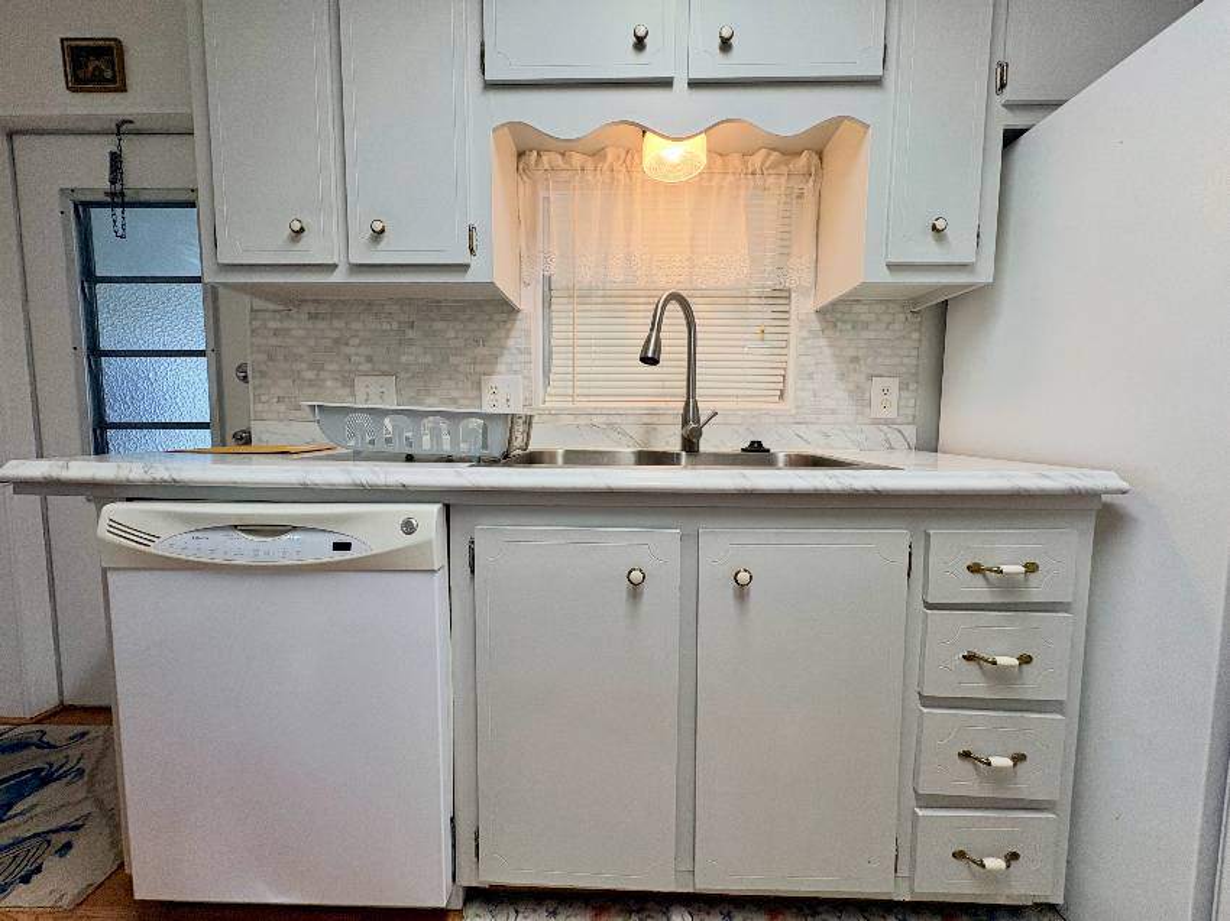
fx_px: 497
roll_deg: +0.2
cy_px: 460
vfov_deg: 85.6
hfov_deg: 102.1
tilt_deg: -3.9
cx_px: 615
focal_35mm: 14
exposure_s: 1/120
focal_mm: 2.22
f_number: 2.2
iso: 200
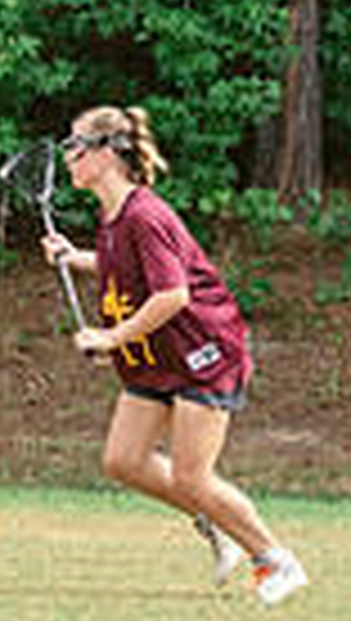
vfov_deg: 2.0
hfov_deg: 1.1
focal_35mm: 1091
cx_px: -873
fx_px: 17986
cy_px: 407
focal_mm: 200
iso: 250
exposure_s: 1/1000
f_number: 4
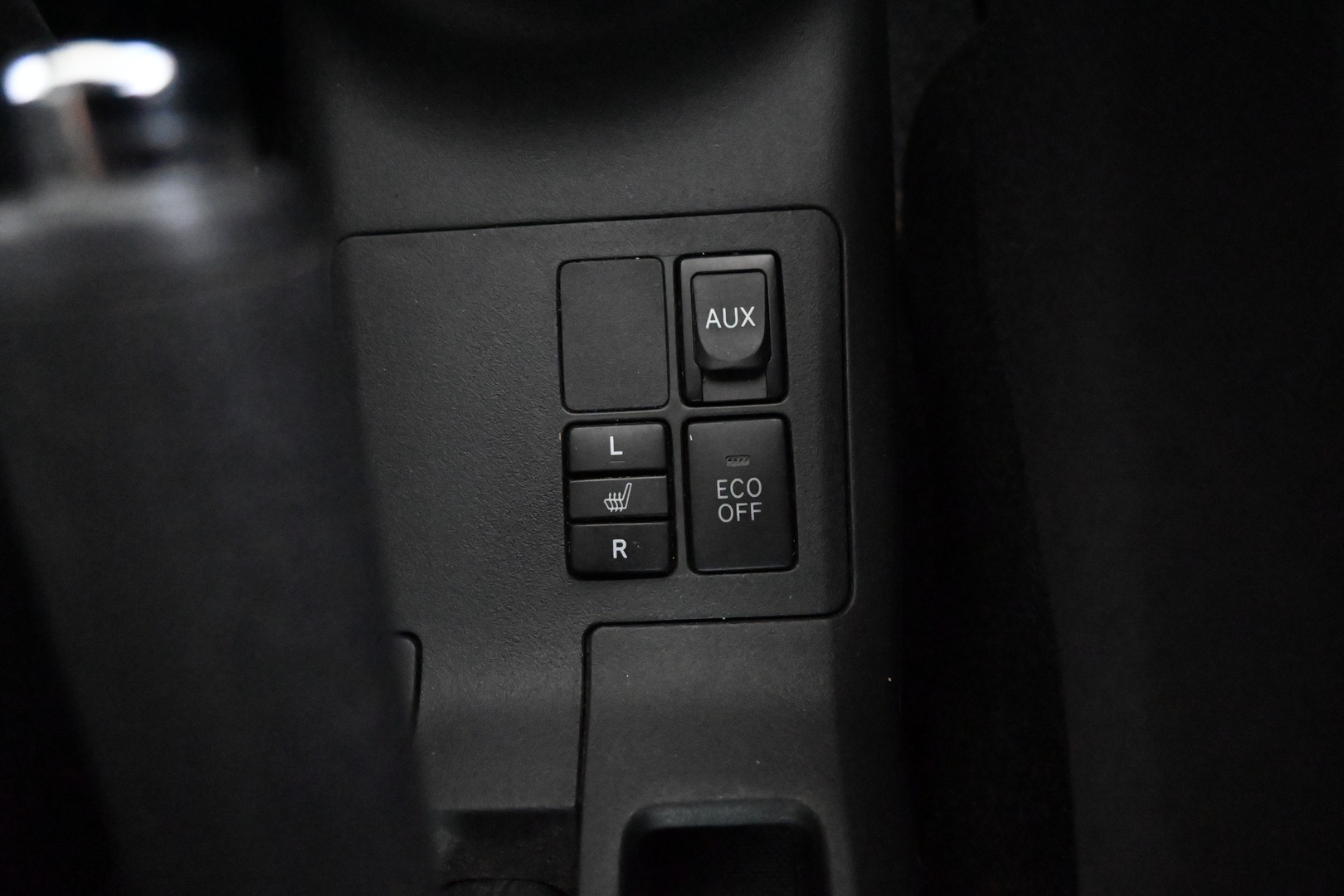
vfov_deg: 45.7
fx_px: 1064
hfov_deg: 64.6
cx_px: 672
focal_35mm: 28
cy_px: 448
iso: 16000
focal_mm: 19
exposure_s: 1/30
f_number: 3.8
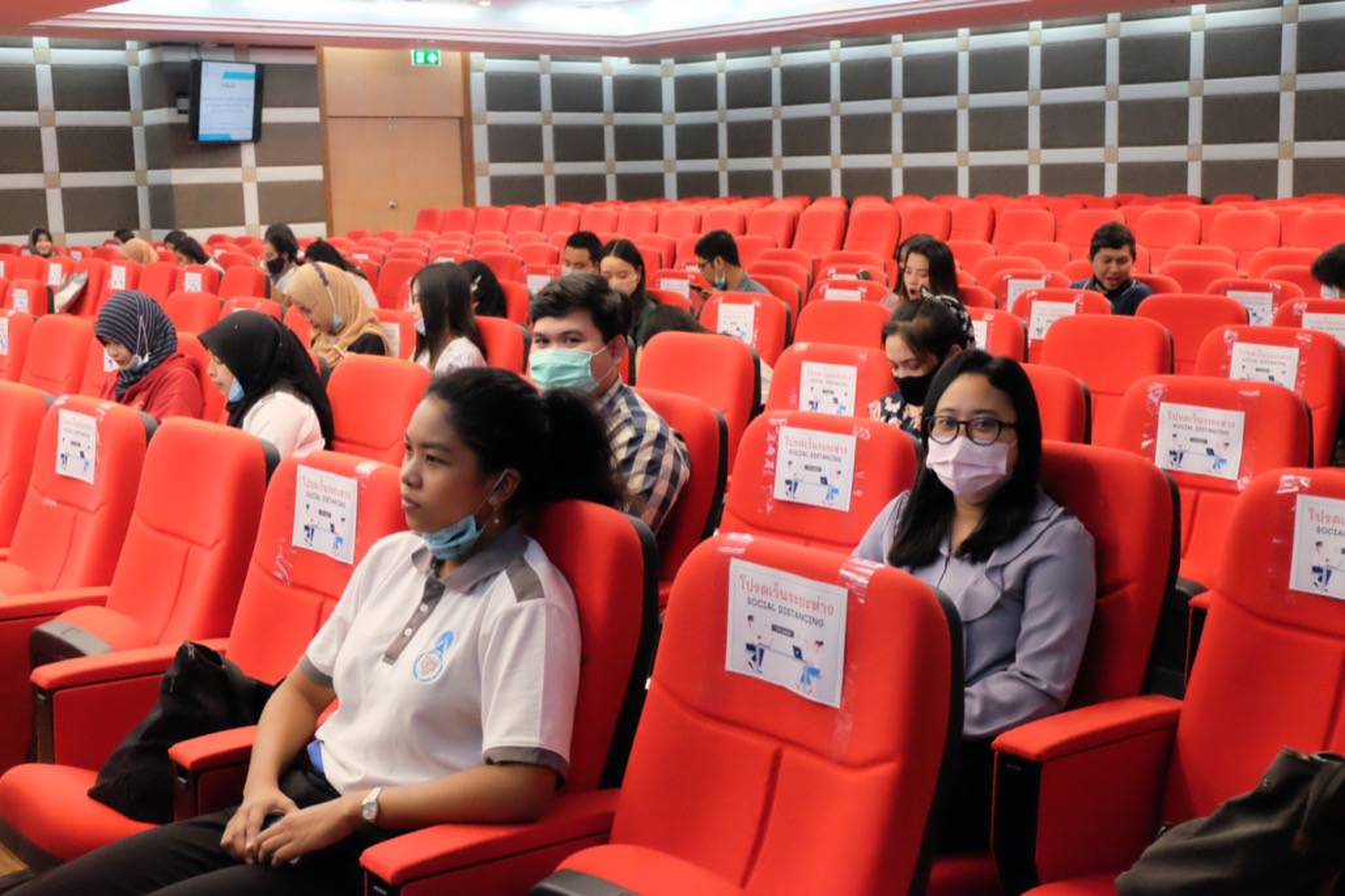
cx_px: 672
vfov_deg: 30.5
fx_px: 1644
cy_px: 448
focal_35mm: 44
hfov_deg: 44.5
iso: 6400
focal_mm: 29.5
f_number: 4.7
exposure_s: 1/125
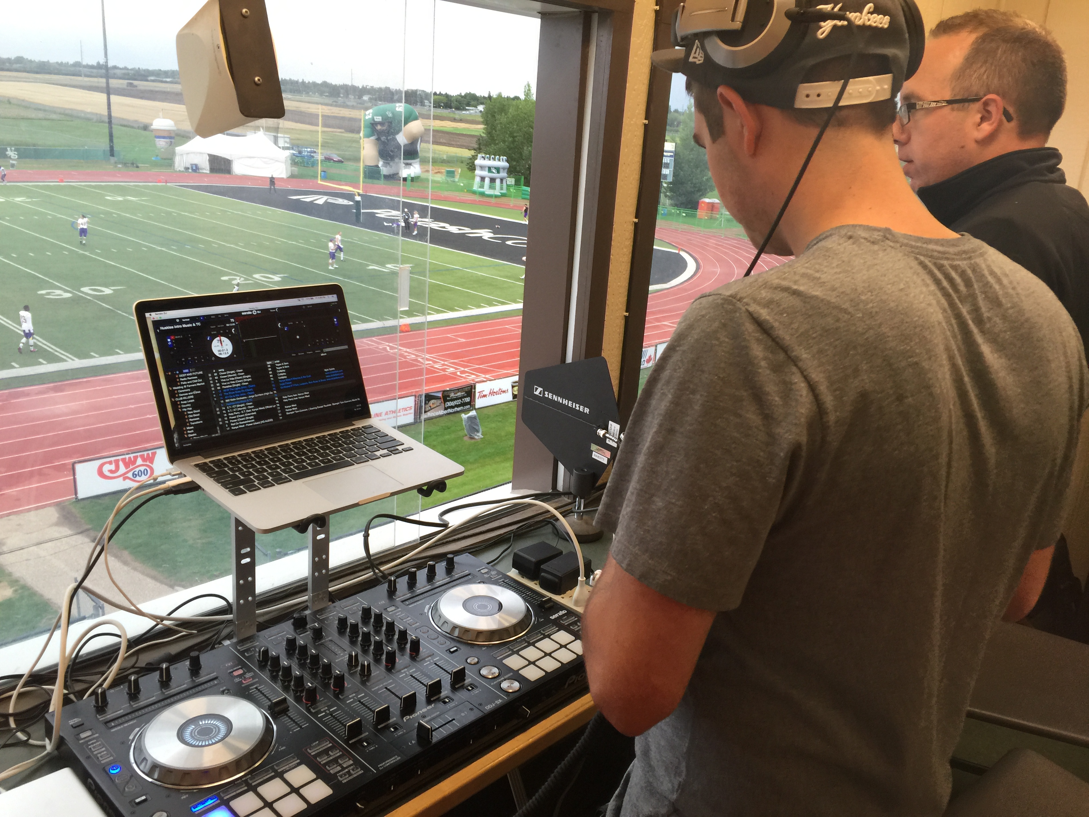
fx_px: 912
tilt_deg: -17.0
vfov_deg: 48.2
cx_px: 544
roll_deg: -4.8
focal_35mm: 29
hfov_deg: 61.7
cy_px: 408
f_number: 2.2
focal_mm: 4.15
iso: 32
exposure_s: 1/30
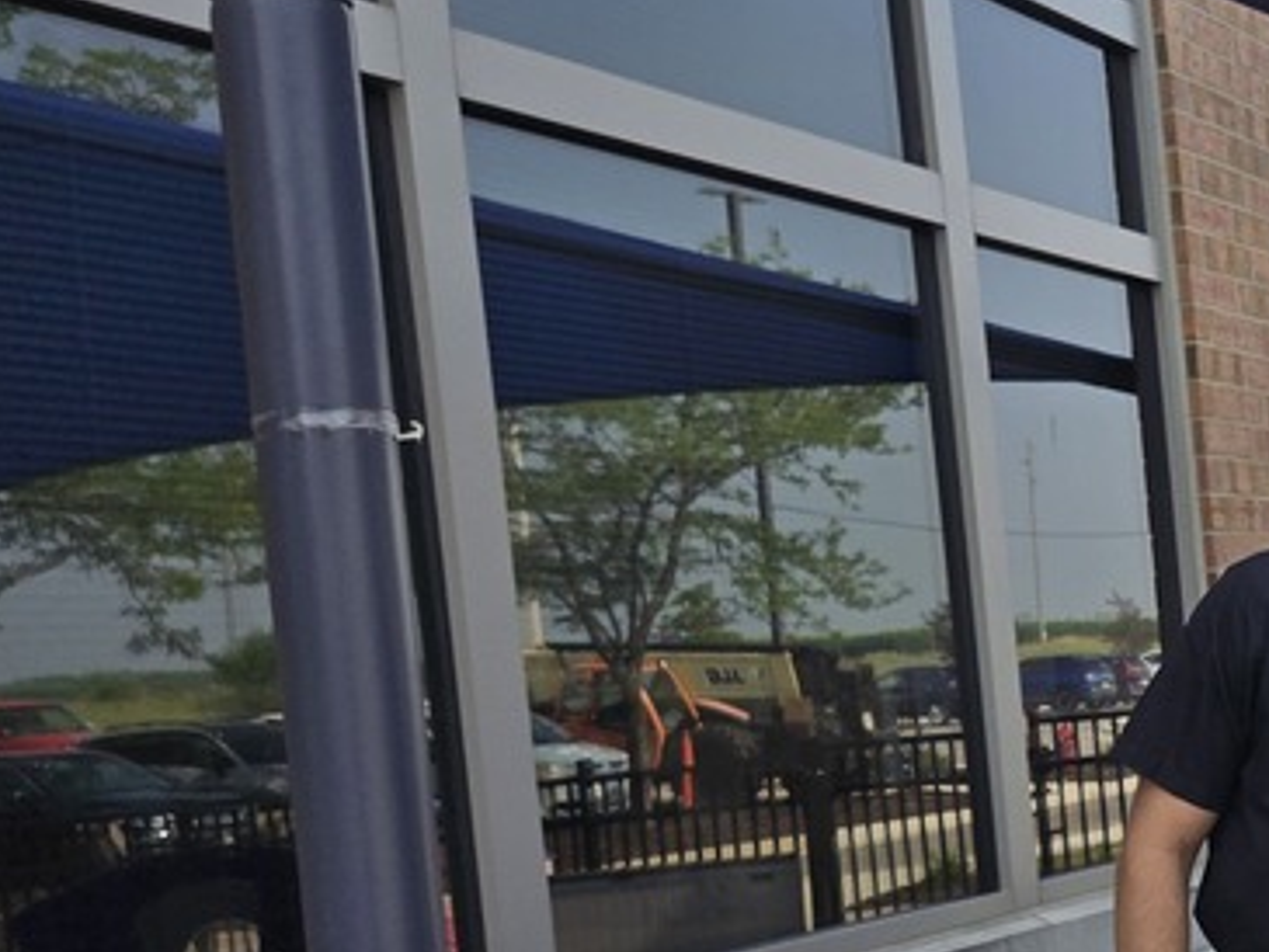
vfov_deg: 23.0
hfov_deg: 25.6
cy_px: 761
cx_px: 1717
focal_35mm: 63
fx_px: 2310
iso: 25
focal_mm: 5.4
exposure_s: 1/717
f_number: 1.8
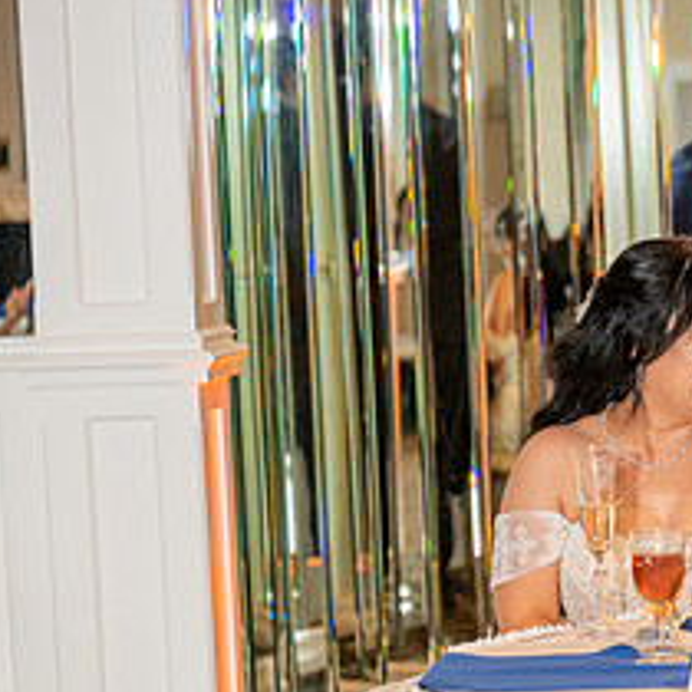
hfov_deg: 10.4
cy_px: 572
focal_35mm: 164
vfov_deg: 10.6
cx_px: 929
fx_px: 3709
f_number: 3.2
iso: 640
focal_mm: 70
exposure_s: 1/160
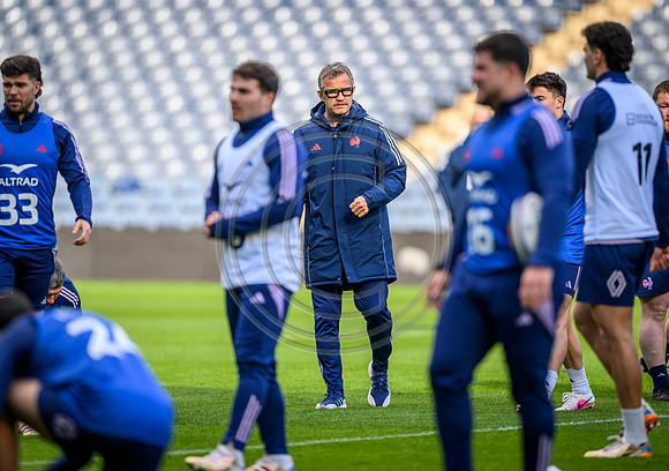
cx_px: 374
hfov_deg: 4.6
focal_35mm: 439
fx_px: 8307
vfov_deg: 3.2
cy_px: 222
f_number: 3.2
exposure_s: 1/2500
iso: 1000
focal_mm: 400
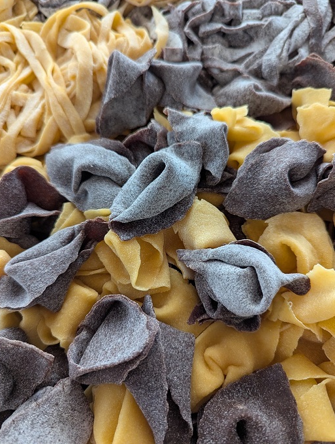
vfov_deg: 69.3
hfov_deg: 55.0
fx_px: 322
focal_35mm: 25
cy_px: 214
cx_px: 165
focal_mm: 6.81
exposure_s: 1/210
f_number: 1.85
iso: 554
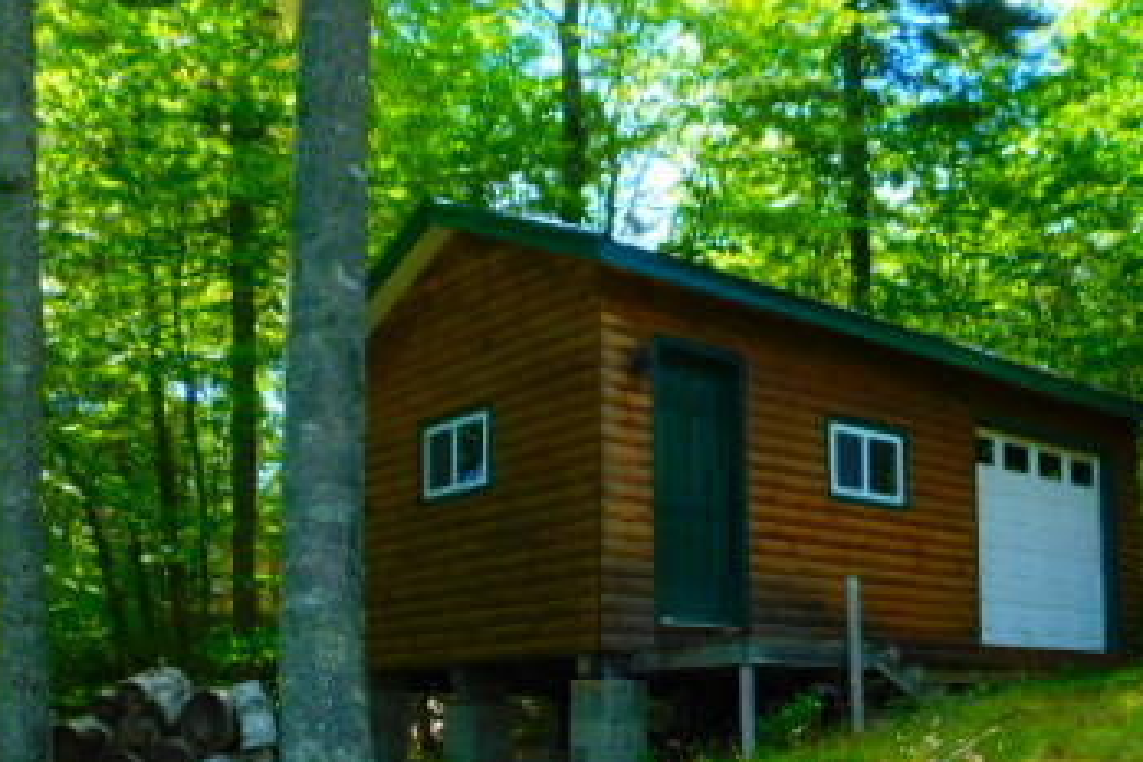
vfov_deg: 29.3
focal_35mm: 44
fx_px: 1397
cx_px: 706
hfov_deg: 44.2
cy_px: 680
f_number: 3
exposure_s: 1/250
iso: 125
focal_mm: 4
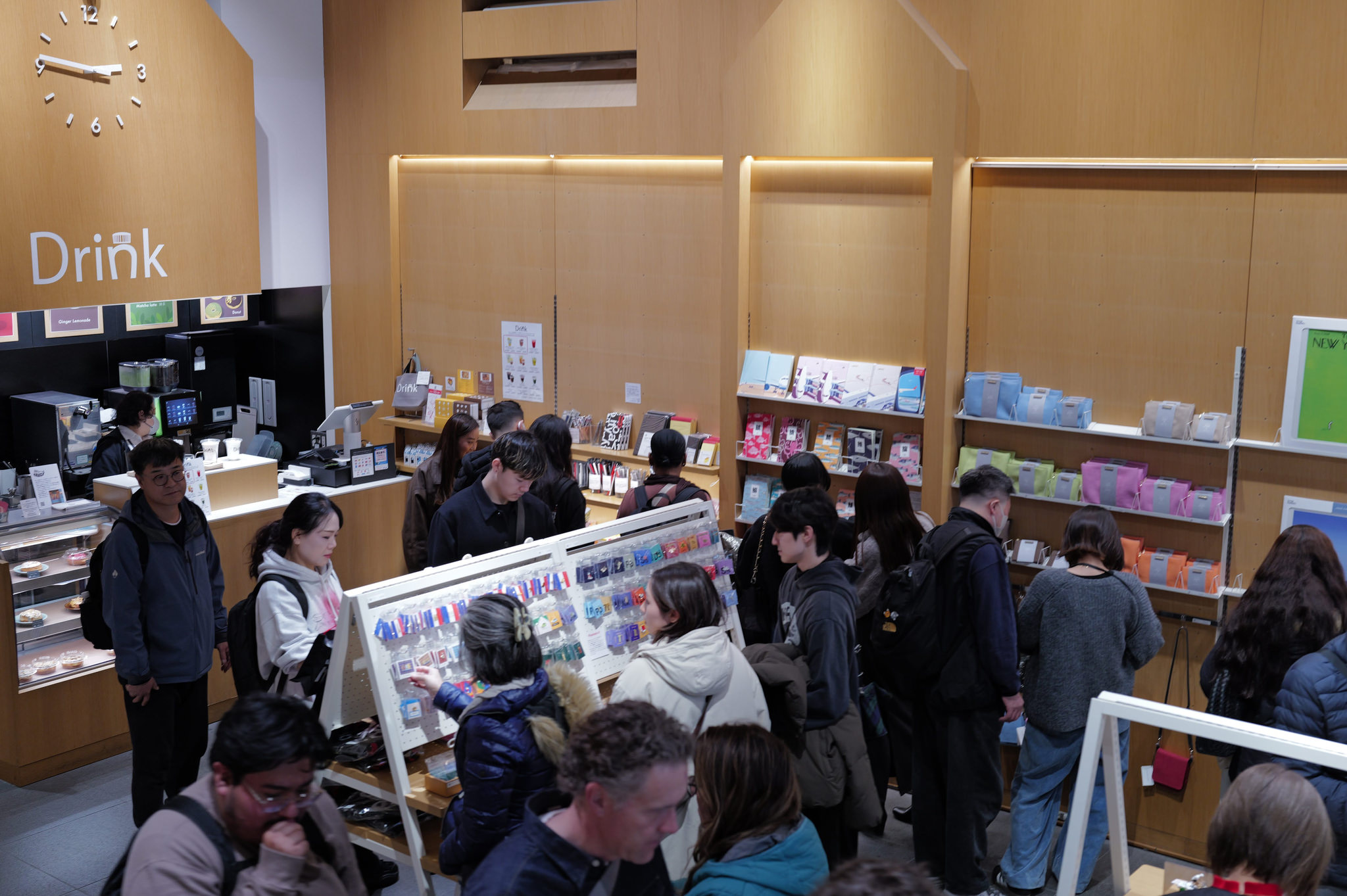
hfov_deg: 45.5
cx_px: 674
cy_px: 448
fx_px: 1608
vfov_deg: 31.2
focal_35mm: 43
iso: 500
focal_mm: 43
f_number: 4
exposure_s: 1/80
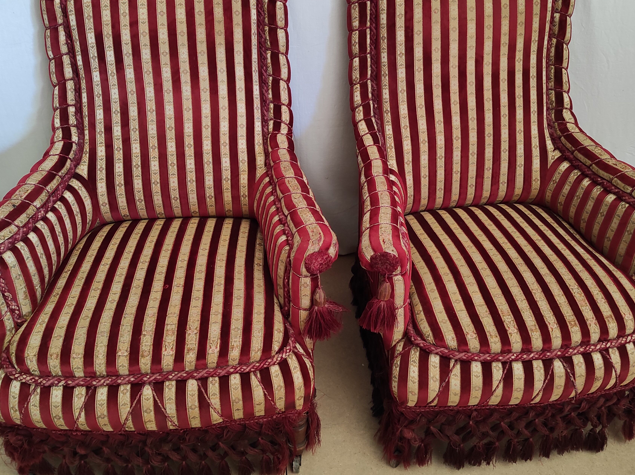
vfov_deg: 45.3
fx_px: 568
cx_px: 327
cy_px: 220
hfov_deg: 58.4
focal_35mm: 31
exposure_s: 1/33
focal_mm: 5.43
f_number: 1.89
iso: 366
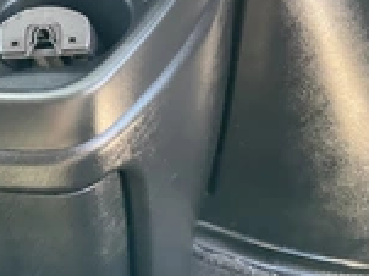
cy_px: 115
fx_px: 820
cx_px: -34
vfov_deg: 19.1
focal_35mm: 77
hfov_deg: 23.8
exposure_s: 1/60
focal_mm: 3
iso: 160
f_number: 1.8
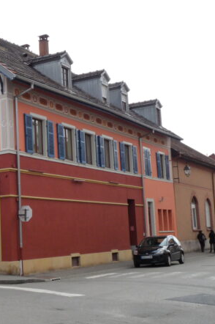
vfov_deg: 31.0
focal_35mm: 65
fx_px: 583
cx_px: 6
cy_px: 162
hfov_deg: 20.3
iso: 160
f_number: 5.6
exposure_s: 1/250
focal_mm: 8.2
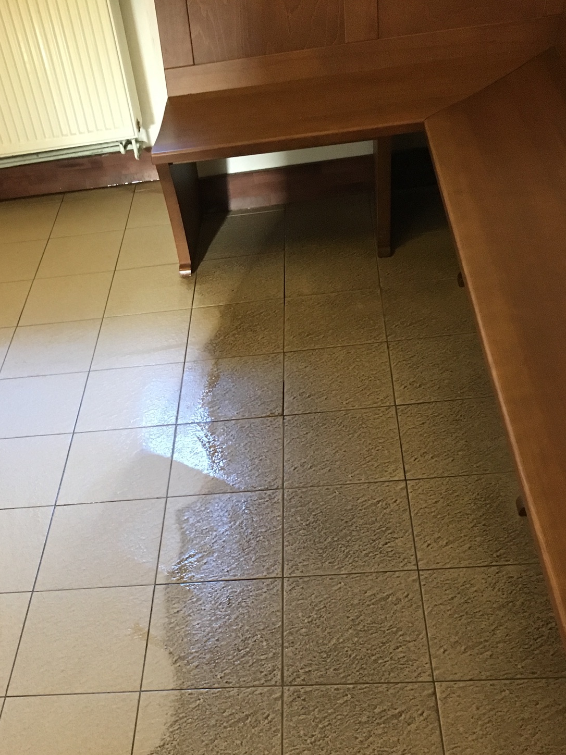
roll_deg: +15.3
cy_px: 533
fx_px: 894
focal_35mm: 41
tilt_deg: -42.9
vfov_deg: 44.8
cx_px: 187
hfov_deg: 34.8
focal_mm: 4.15
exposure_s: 1/20
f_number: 2.2
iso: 200
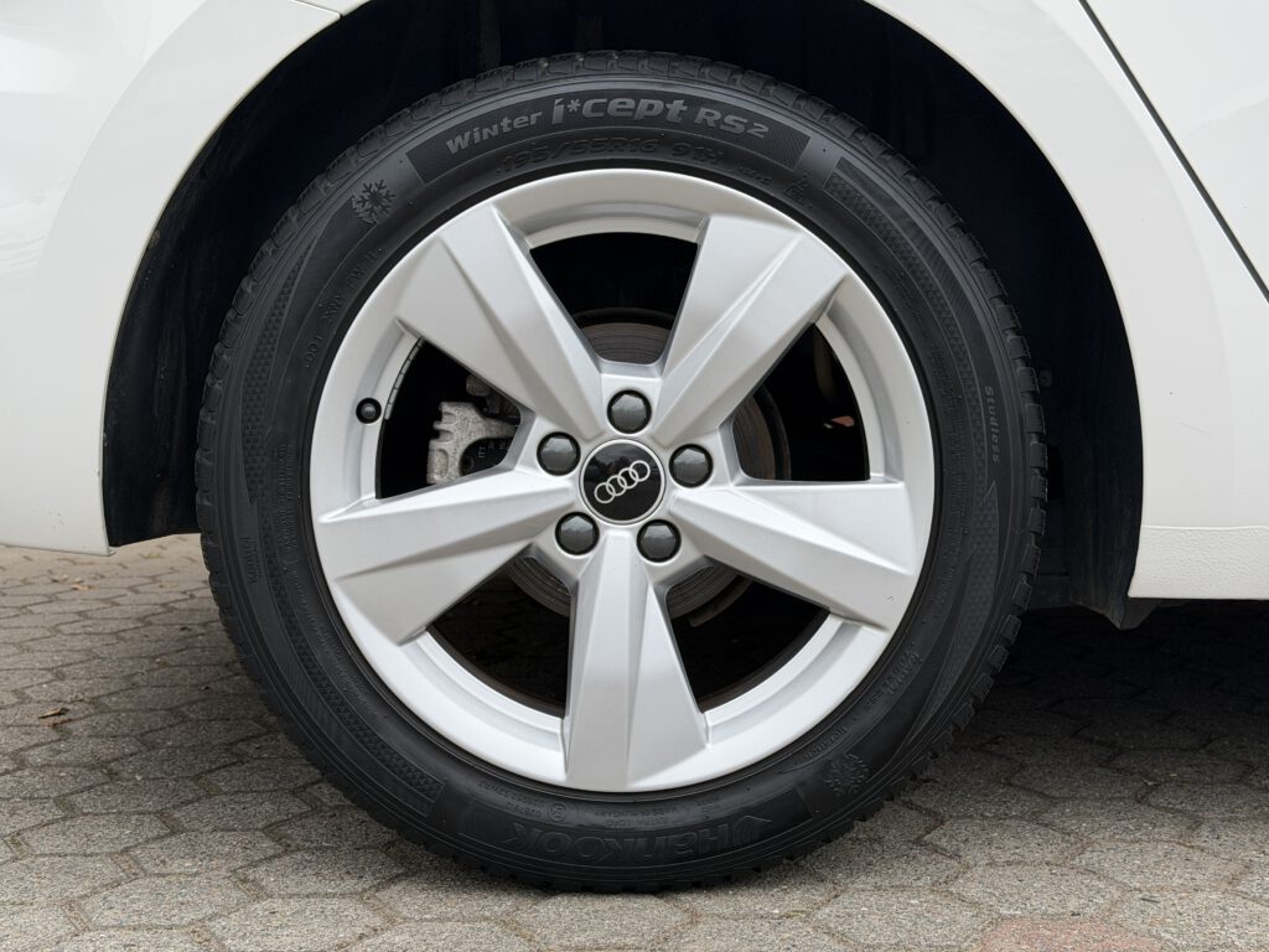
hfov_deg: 39.7
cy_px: 476
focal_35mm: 48
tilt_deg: -4.0
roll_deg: +1.4
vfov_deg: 30.3
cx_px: 634
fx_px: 1760
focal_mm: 6.76
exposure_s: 1/1456
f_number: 1.78
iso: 64
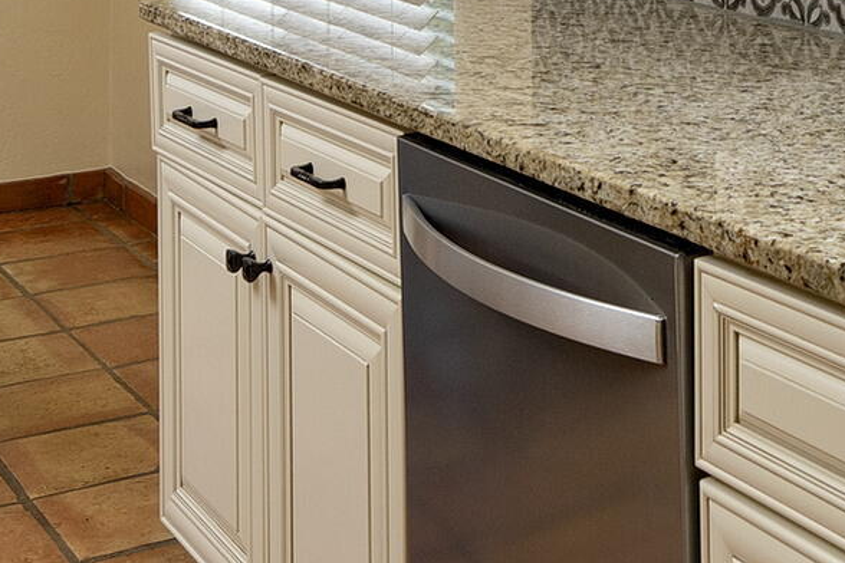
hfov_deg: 24.2
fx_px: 1901
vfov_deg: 15.5
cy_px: -290
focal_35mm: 81
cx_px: 793
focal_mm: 17
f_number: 7.1
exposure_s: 1/160
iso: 200
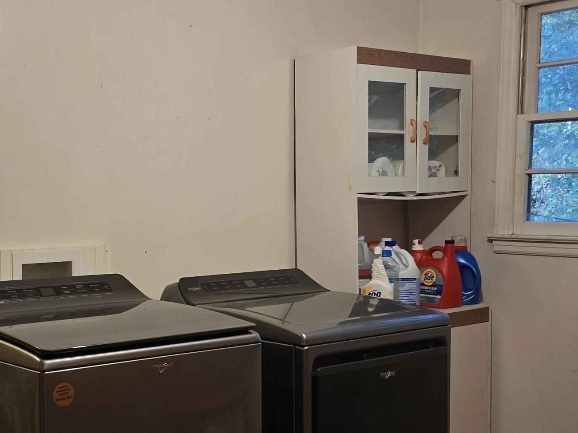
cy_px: 268
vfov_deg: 27.4
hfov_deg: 35.4
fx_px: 885
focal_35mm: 53
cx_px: 145
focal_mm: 6.3
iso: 500
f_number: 1.7
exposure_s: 1/60
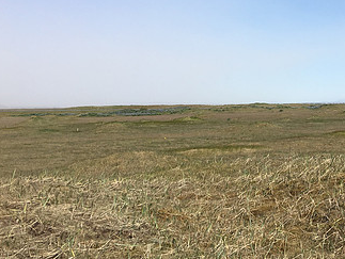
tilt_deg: +5.0
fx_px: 519
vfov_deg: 27.6
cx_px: 295
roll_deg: +1.7
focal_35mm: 52
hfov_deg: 35.1
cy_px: 60
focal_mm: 4.15
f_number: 2.2
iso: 25
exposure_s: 1/1923
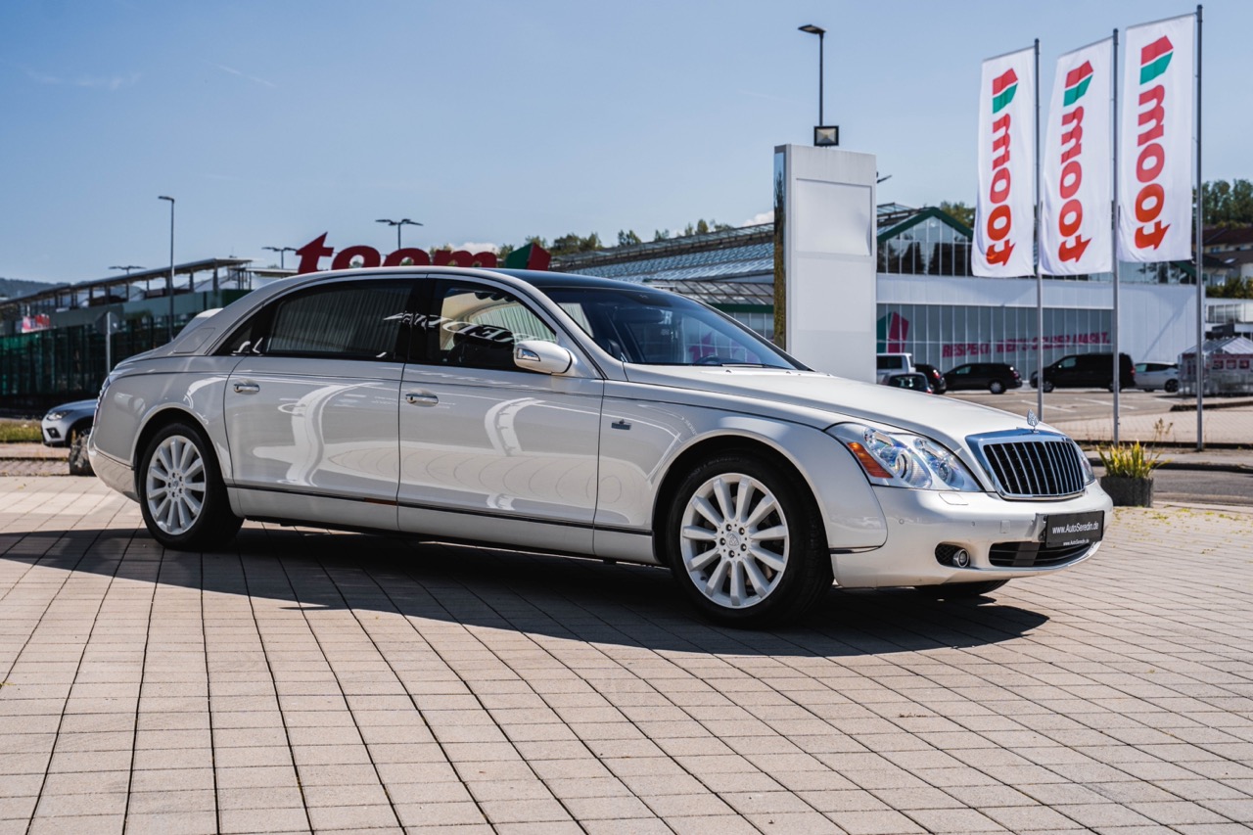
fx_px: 1531
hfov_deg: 44.5
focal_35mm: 44
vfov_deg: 30.5
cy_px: 418
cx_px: 626
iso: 400
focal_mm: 44
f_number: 5
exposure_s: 1/640
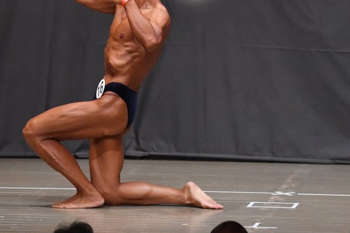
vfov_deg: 3.6
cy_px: 72
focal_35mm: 380
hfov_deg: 5.4
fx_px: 3695
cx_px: 109
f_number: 5.6
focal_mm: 180
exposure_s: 1/400
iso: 6400
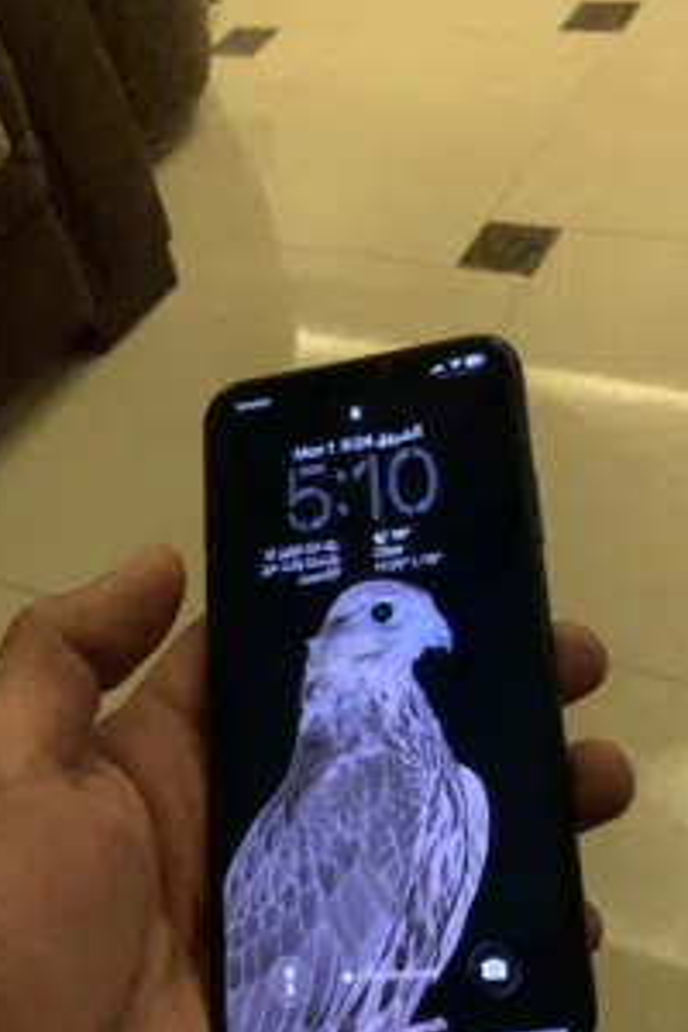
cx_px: 385
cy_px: 654
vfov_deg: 52.5
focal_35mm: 36
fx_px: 1032
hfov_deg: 36.8
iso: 640
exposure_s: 1/25
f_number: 1.8
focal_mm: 4.25
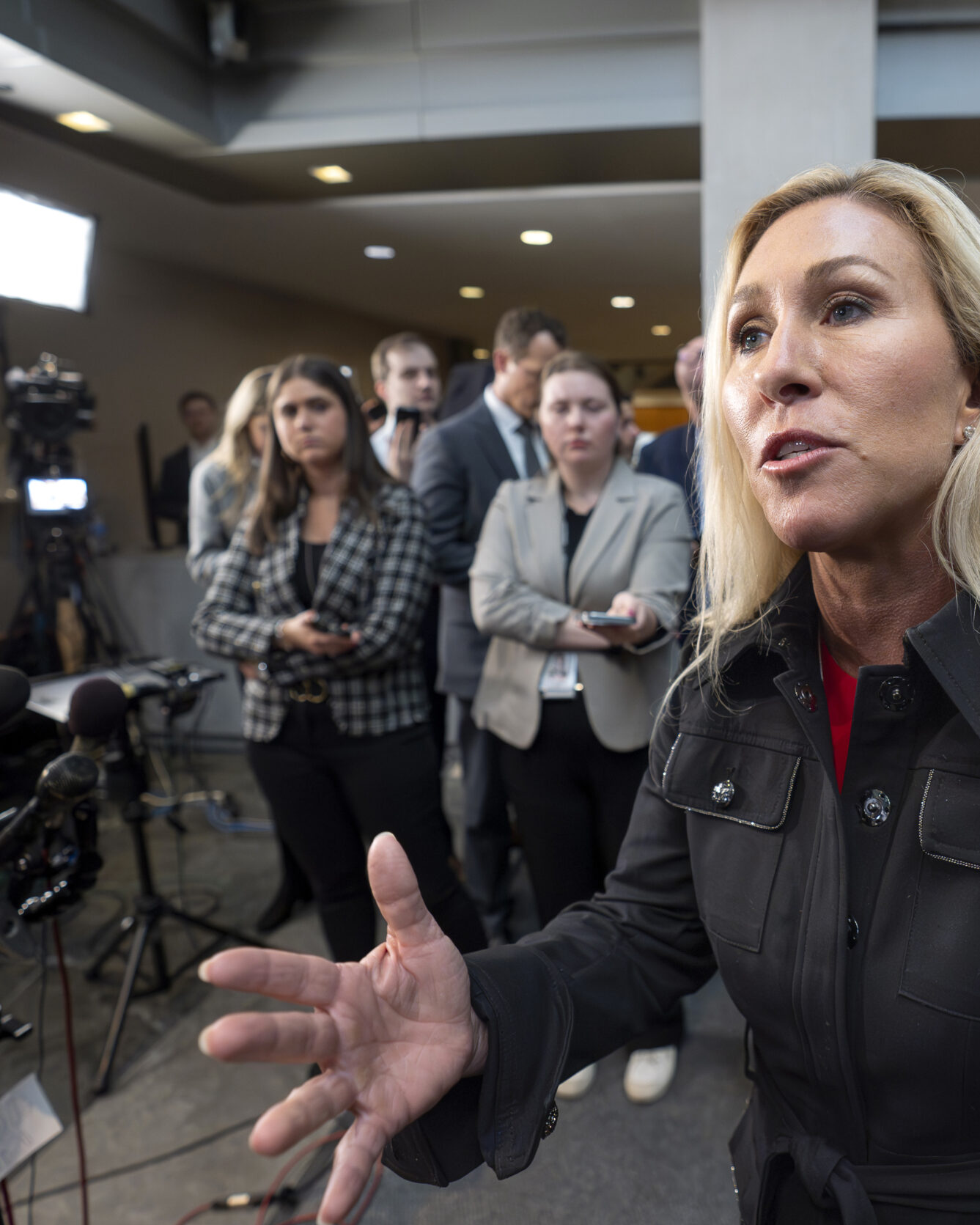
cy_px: 614
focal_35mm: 23
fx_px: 834
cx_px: 739
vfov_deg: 72.6
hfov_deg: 57.7
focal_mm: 16
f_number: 2.8
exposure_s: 1/500
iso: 6400
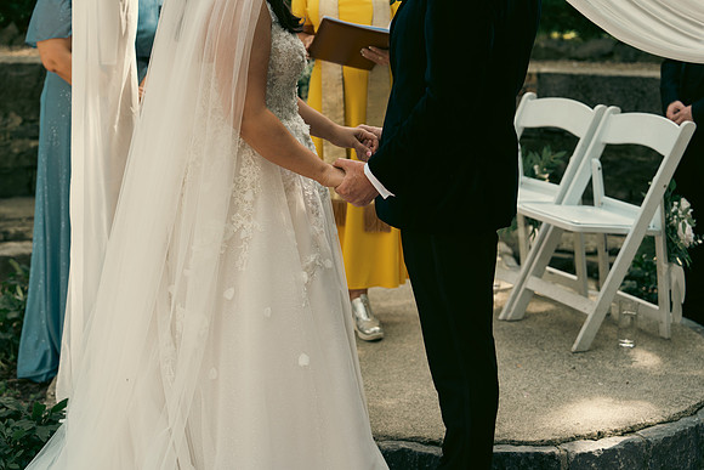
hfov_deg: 29.2
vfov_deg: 19.7
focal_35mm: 69
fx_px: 1350
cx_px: 352
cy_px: 235
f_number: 3.5
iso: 200
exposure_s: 1/200
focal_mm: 69
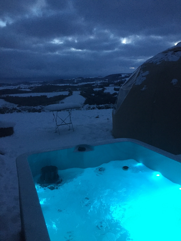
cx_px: 90
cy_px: 120
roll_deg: +2.9
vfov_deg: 61.7
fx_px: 202
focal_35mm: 29
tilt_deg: -9.3
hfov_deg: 48.2
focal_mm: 4.15
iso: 250
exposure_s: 1/25
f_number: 2.2
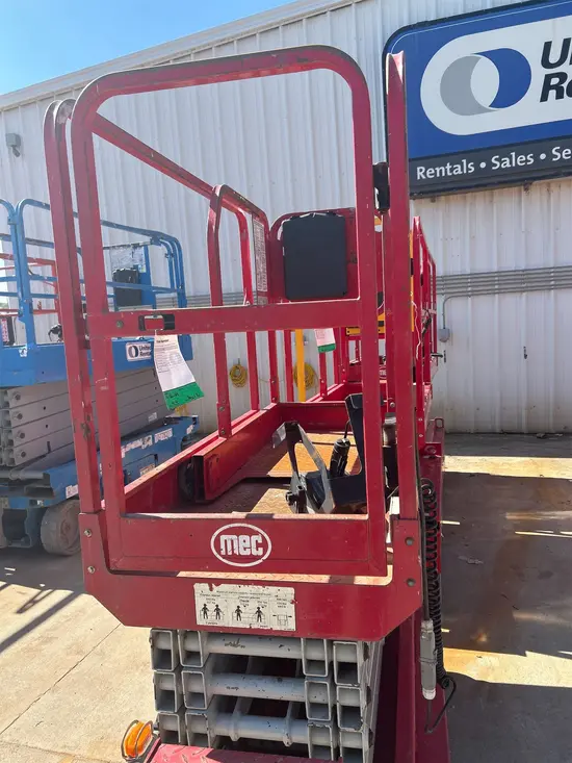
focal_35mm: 26
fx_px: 573
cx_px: 286
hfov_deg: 53.1
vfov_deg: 67.3
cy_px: 382
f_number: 1.5
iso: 50
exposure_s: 1/1724
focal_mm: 5.7
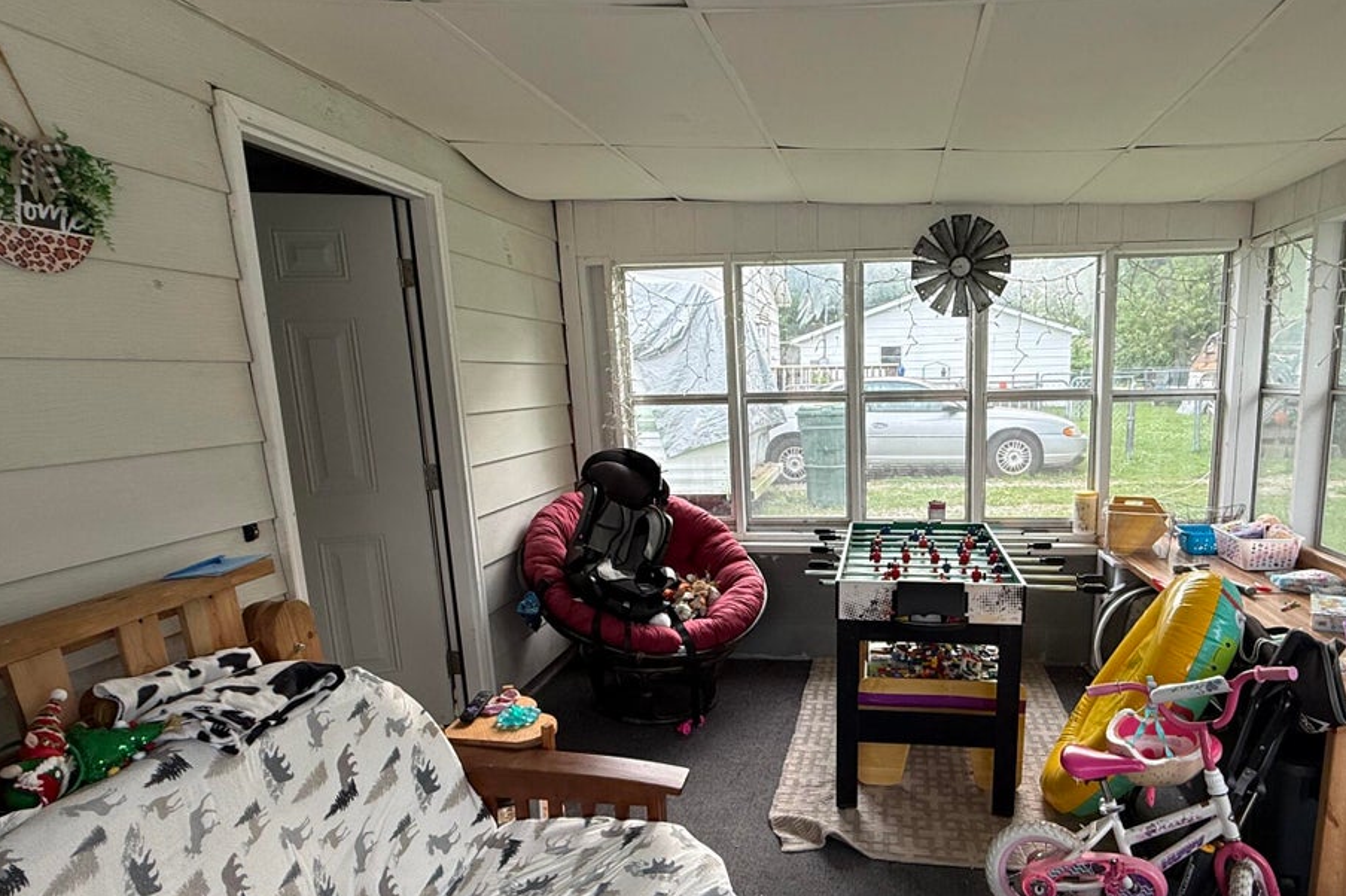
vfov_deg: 56.9
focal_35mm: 22
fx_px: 822
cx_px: 799
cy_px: 519
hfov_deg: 77.8
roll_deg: +2.0
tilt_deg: -9.7
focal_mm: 2.22
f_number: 2.2
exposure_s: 1/148
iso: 64
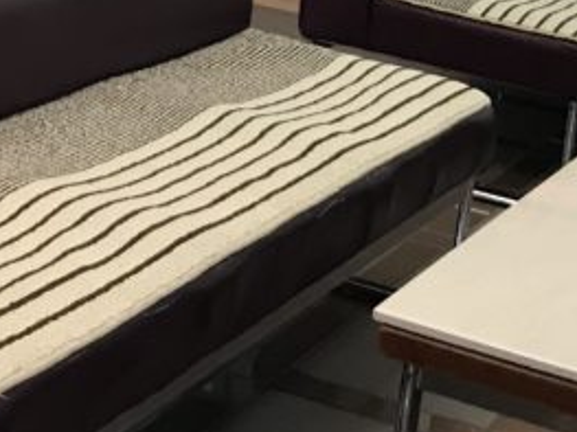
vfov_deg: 12.8
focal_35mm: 109
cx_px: 261
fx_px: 1816
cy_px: -237
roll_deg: -7.2
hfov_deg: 18.0
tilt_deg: -3.4
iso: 64
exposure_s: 1/17
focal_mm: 3.99
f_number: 1.8
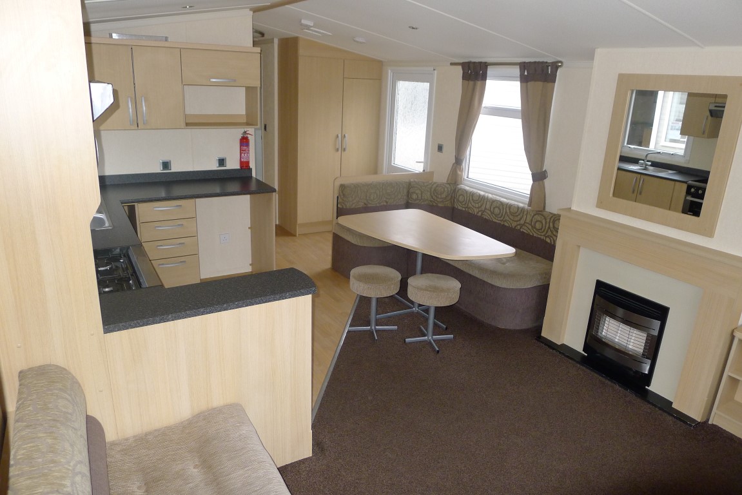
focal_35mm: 24
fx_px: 495
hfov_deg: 73.7
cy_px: 248
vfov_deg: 53.2
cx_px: 371
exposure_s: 1/60
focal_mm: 5.1
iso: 250
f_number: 2
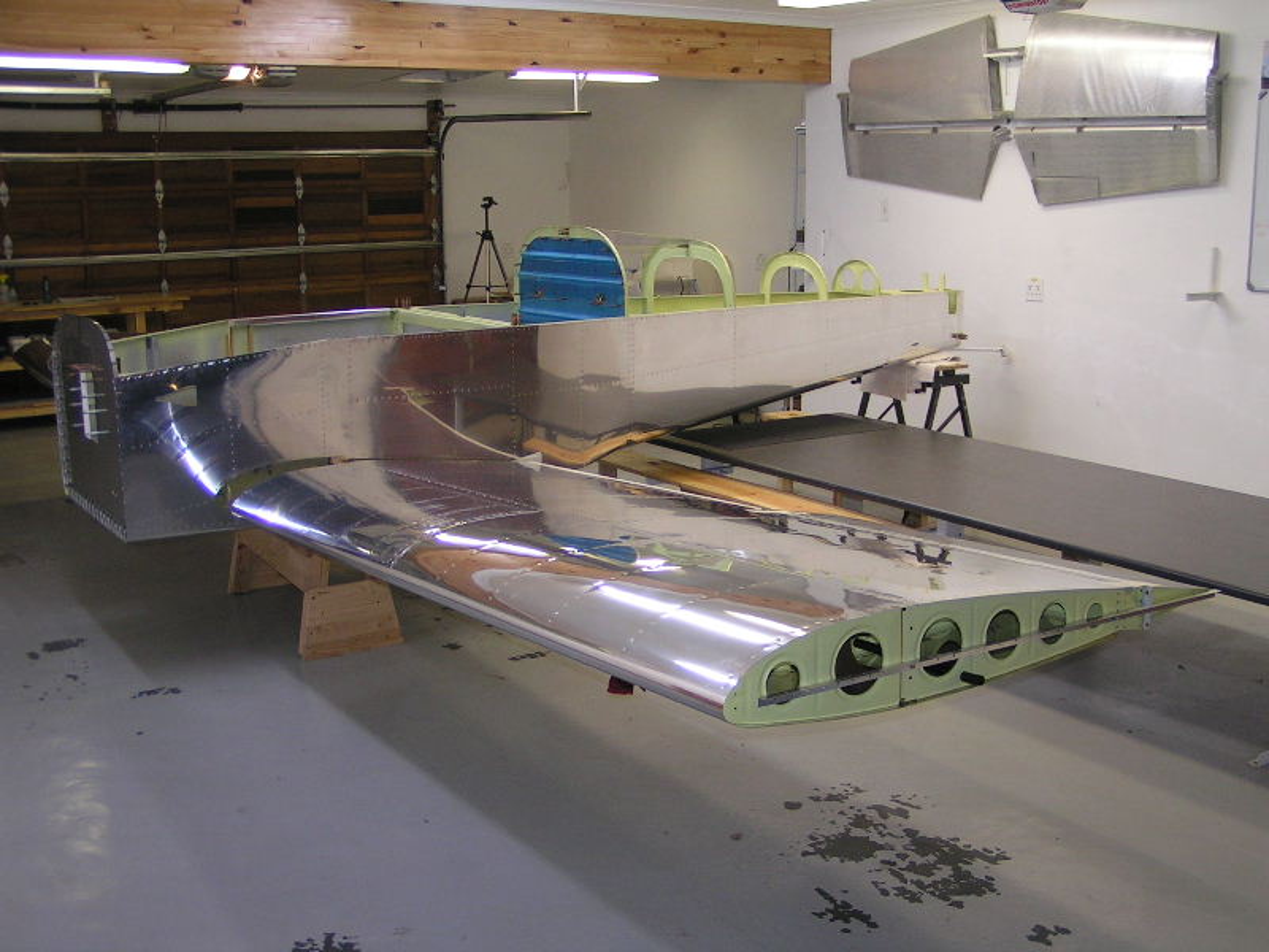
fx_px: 1393
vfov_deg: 37.7
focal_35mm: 38
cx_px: 634
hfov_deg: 49.0
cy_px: 476
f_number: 2.8
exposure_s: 1/40
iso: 80
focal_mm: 5.8
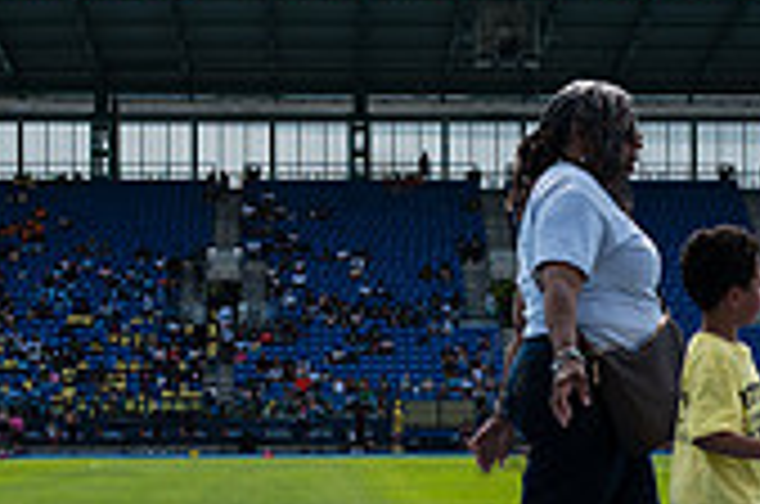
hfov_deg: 15.1
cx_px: 499
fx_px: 2866
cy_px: 405
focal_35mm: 136
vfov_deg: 10.0
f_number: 5
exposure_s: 1/800
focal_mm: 35
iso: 100
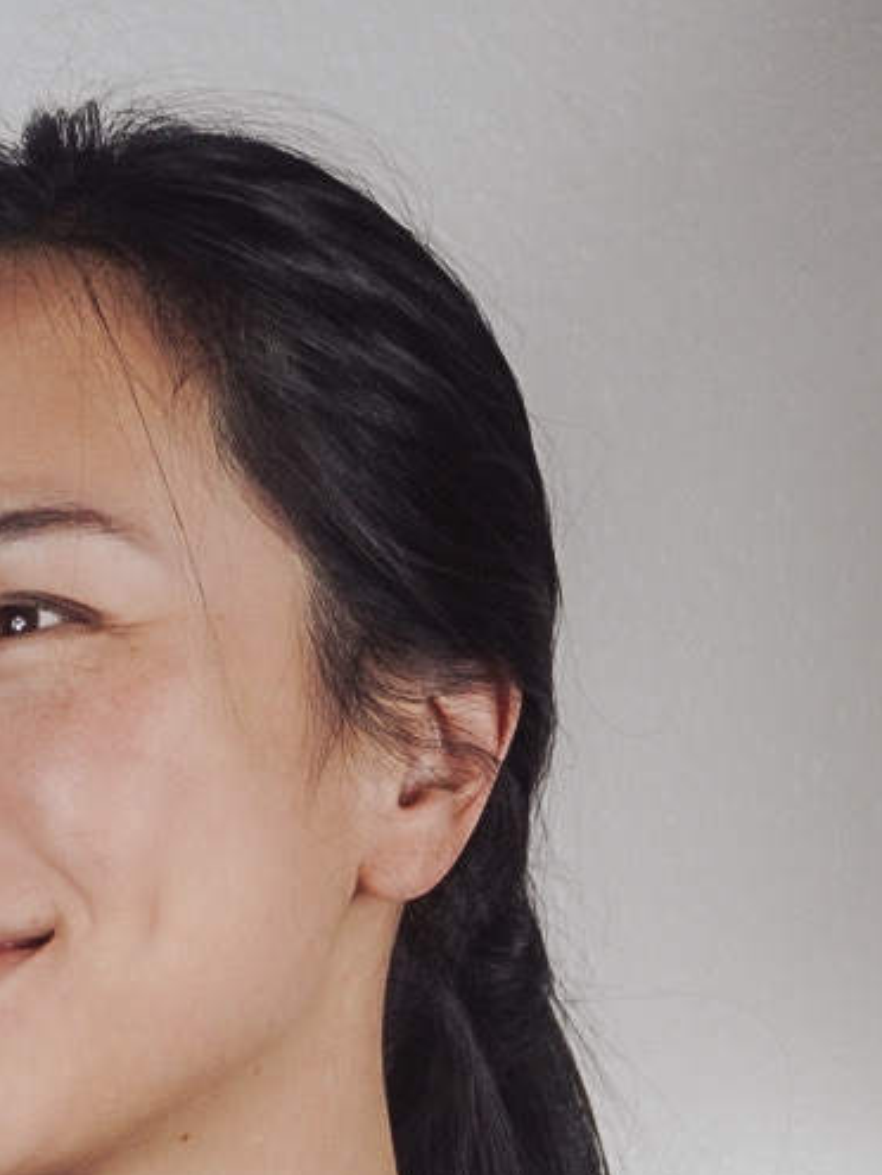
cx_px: -107
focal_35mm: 118
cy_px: 1890
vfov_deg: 15.2
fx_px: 3994
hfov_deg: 12.4
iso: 250
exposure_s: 1/160
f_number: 4.5
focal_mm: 25
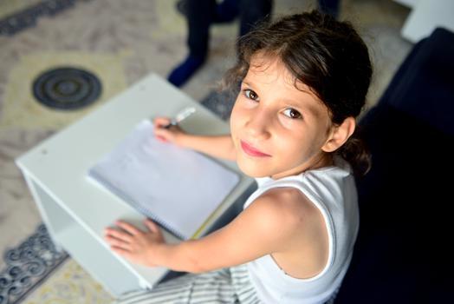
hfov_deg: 58.7
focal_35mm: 32
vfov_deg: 41.2
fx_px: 404
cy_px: 152
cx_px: 227
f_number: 2.8
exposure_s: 1/200
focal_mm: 32
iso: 500
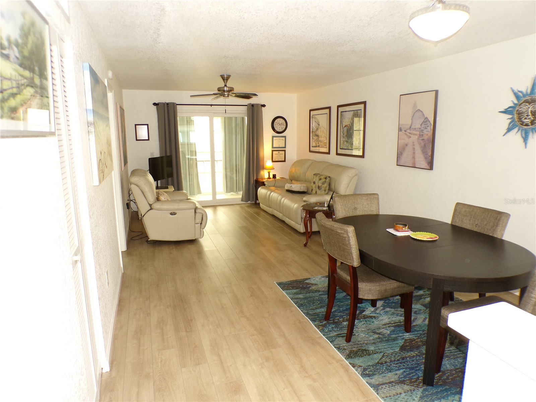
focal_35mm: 24
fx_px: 372
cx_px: 268
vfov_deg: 56.8
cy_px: 201
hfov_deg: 71.6
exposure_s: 1/17
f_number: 3
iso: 211
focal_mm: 4.3
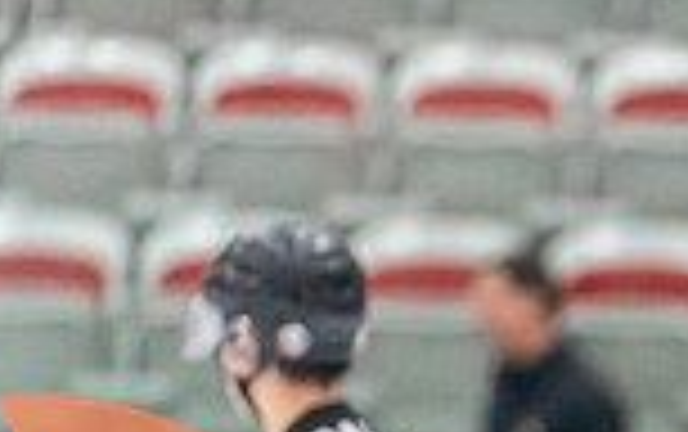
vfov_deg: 2.0
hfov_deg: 3.2
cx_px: 1003
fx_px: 12182
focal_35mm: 649
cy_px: 713
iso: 3200
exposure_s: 1/1250
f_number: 2.8
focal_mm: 168
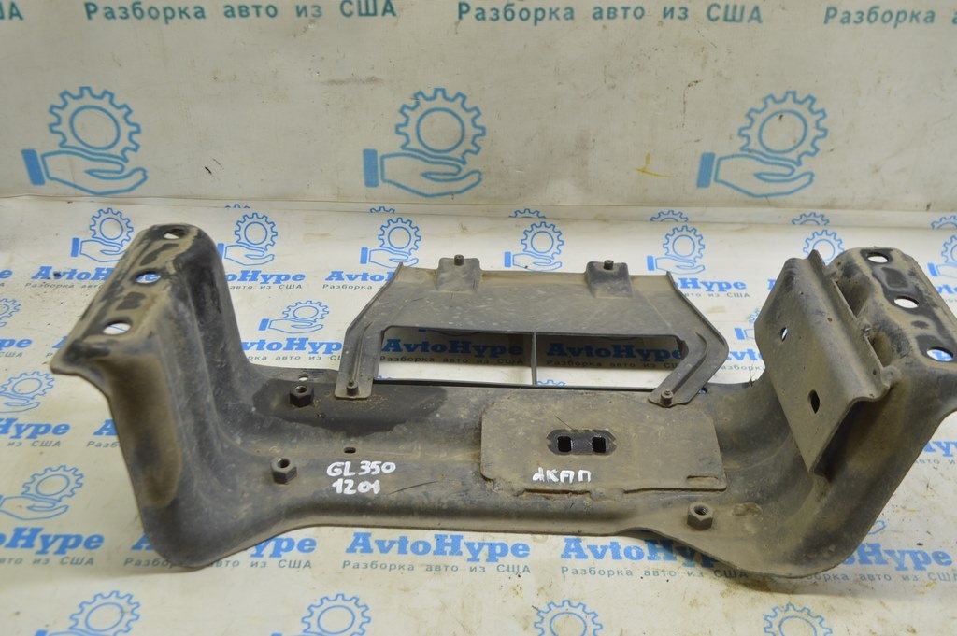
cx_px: 478
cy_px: 318
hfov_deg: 51.3
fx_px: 996
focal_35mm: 38
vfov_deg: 35.4
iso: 400
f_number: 5.6
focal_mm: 25
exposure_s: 1/20
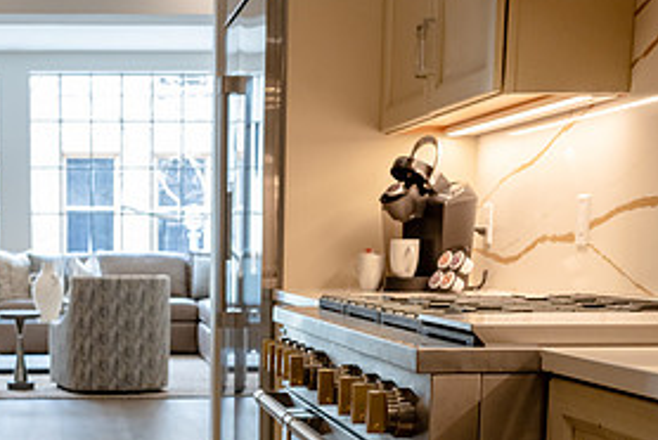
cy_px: 441
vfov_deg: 18.2
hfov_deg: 27.0
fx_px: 1336
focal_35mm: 73
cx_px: 107
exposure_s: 1/100
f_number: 5.6
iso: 800
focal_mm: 35
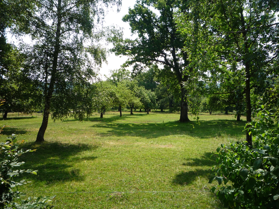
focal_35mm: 30
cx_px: 140
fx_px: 242
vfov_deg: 46.8
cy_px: 104
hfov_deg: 60.0
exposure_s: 1/320
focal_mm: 5.2
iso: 100
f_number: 4
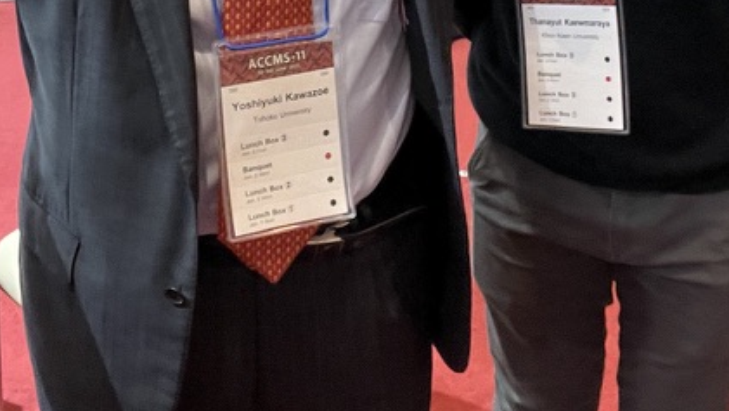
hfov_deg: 34.3
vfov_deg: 18.0
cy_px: -172
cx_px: 428
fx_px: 1179
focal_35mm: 61
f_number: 2.2
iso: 320
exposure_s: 1/33
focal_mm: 2.71
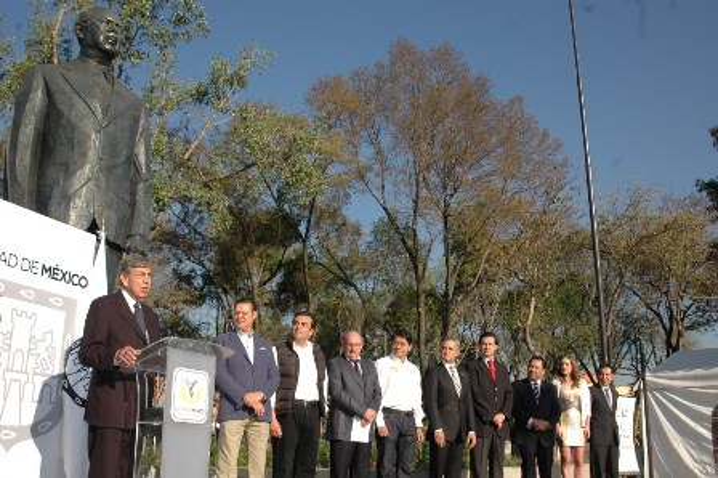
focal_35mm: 36
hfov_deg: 53.2
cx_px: 359
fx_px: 717
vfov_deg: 36.8
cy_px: 239
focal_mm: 24
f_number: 10
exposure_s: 1/400
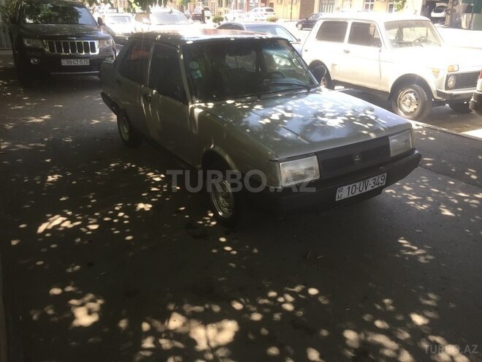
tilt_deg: -21.4
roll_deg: -1.5
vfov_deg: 48.2
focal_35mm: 29
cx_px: 241
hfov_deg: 61.7
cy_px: 181
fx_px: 404
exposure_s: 1/207
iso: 32
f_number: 2.2
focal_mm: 4.15
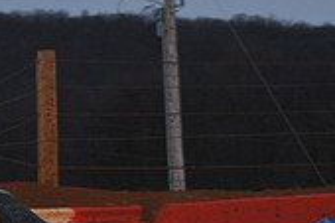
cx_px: -162
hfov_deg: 6.5
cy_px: 259
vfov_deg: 4.4
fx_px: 2910
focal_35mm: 313
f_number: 7.1
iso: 1250
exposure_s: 1/320
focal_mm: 92
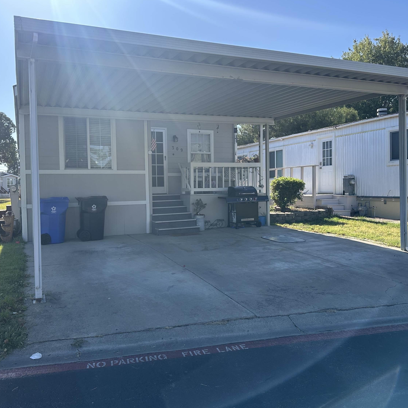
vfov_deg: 55.6
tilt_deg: -1.8
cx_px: 195
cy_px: 201
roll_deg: +0.9
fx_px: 387
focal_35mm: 29
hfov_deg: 55.6
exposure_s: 1/2591
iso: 80
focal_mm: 6.86
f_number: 1.78
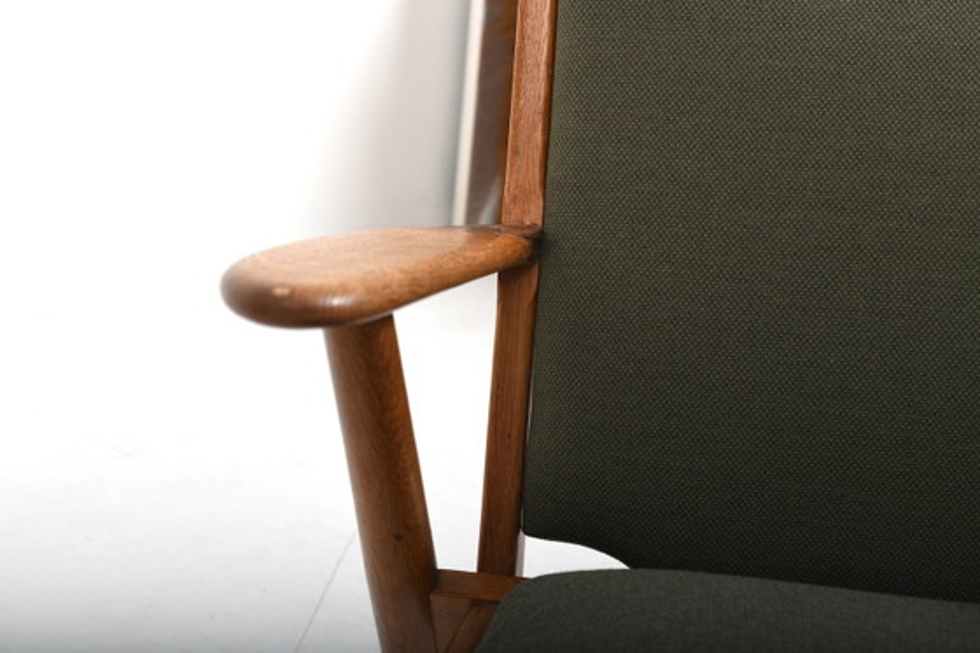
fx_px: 1361
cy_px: 326
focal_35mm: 50
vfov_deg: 27.0
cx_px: 490
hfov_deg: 39.6
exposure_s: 1/250
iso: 160
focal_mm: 50
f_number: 9
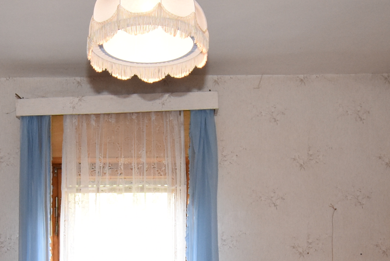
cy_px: 310
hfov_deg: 37.3
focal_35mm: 53
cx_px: 144
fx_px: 574
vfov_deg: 23.4
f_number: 4.5
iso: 1250
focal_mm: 10
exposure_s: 1/60
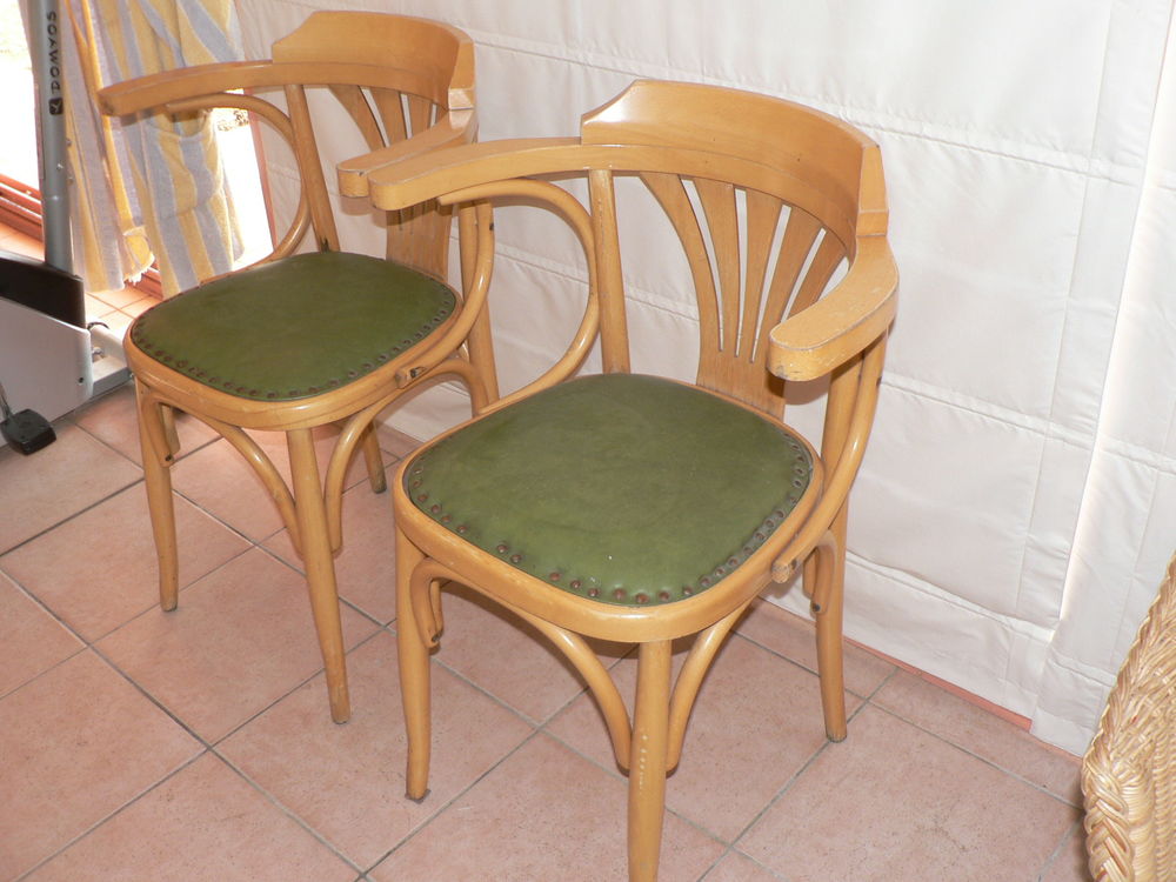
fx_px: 1223
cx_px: 588
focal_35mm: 36
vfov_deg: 39.7
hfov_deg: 51.4
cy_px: 441
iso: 80
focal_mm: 6
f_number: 2.8
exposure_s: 1/60
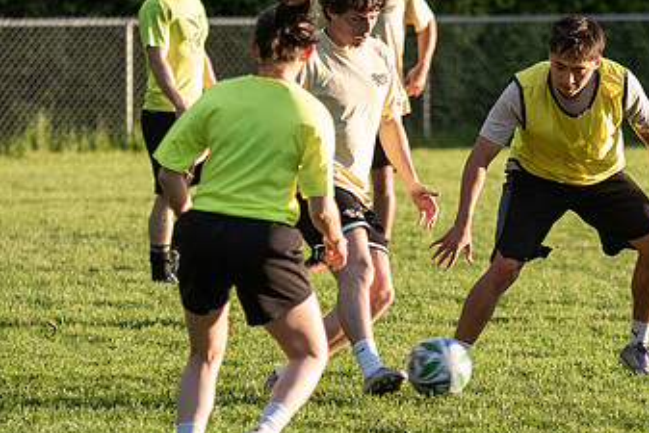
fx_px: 8675
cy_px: 230
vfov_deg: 2.9
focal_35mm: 481
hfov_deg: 4.3
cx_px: 401
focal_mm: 130
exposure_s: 1/800
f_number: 2.8
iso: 500
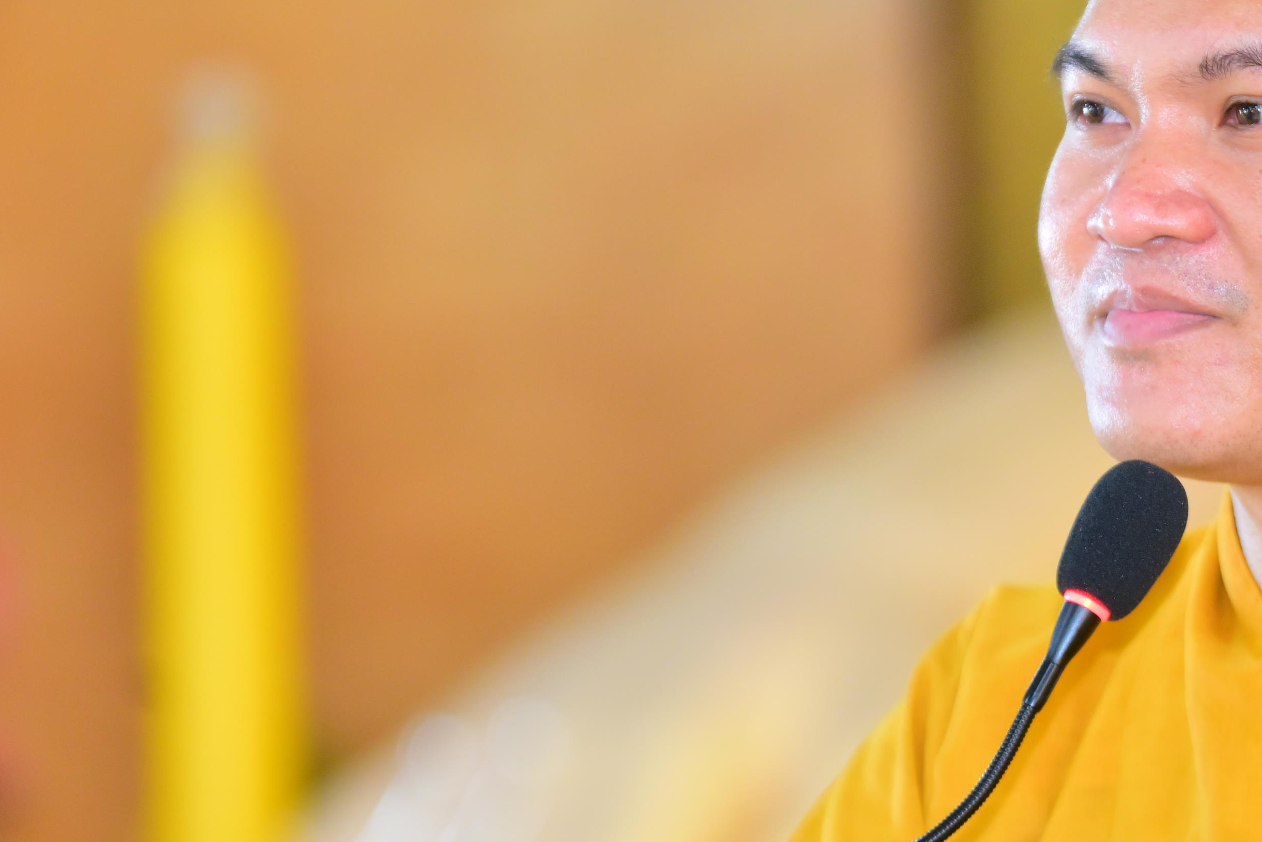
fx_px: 10552
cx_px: 879
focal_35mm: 301
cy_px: 321
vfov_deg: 4.6
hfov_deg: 6.8
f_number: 3.2
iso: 1600
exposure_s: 1/125
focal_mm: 150
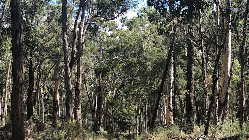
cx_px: 94
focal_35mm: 64
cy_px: 145
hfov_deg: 32.7
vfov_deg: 18.3
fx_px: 423
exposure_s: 1/414
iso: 20
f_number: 1.8
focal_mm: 4
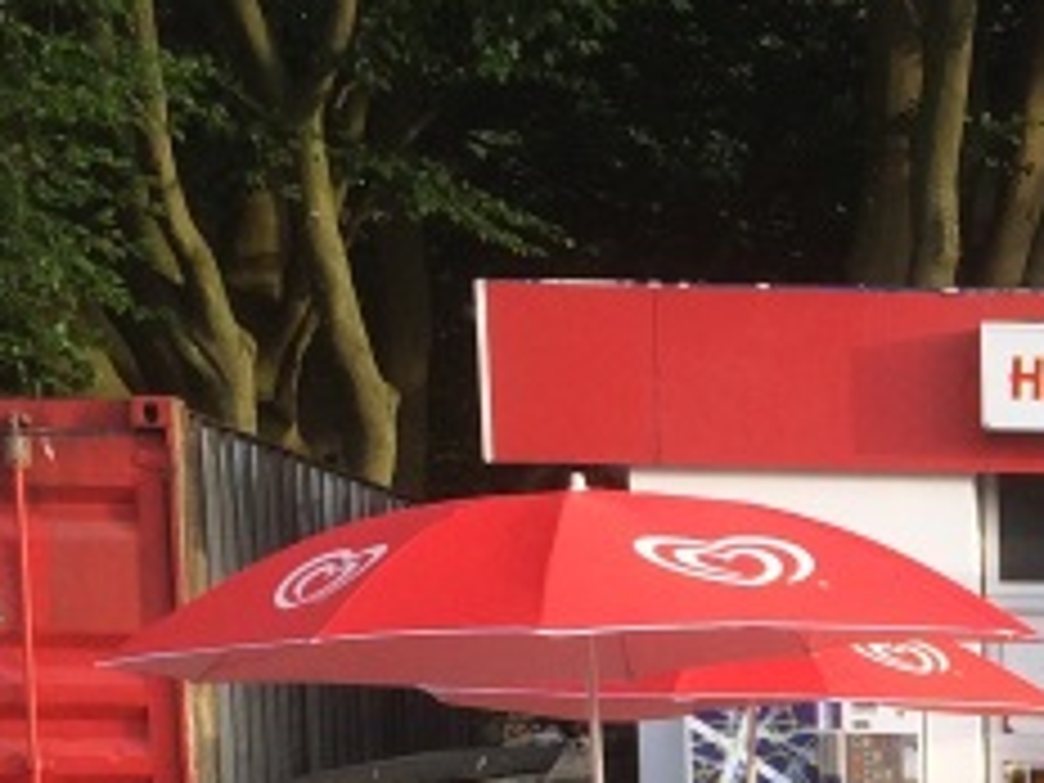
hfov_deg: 18.0
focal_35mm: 100
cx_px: 1467
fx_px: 3016
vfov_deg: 14.4
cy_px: 868
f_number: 2.2
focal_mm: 4.15
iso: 32
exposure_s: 1/253
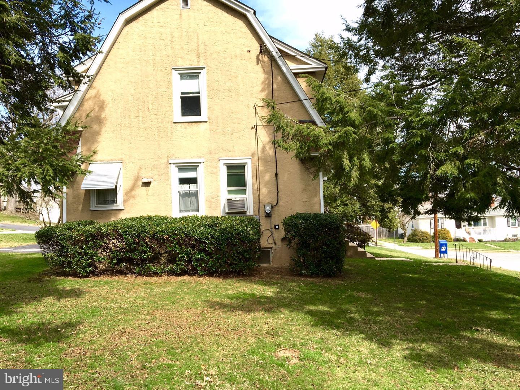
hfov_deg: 61.7
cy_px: 195
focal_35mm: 29
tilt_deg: +3.9
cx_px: 260
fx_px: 436
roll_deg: +1.7
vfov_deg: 48.2
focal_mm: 4.15
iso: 25
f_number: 2.2
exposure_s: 1/1131
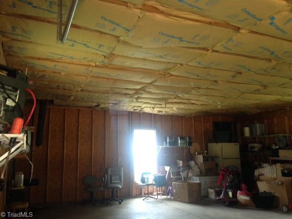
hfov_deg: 55.4
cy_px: 110
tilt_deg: +9.3
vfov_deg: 42.9
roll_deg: +0.5
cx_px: 146
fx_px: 278
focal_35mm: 33
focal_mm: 4.12
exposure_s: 1/20
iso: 80
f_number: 2.4
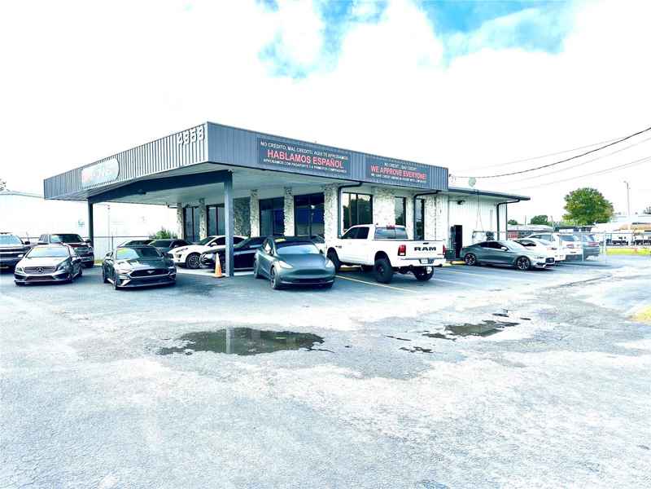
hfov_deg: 71.6
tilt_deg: -1.2
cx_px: 326
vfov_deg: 56.8
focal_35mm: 24
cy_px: 244
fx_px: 451
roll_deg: +0.5
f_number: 1.78
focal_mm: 6.86
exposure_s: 1/4762
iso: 80
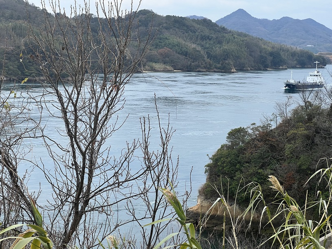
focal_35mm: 77
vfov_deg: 19.1
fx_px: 738
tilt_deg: -5.4
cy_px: 124
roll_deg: -1.6
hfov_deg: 25.3
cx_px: 166
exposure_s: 1/238
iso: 32
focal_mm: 9
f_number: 2.8
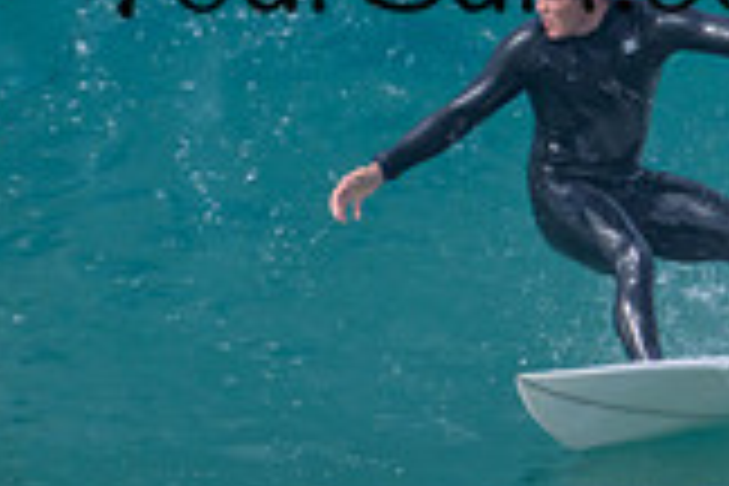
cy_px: -92
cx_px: 562
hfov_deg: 0.6
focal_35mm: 3573
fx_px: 72348
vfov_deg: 0.4
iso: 1250
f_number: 11
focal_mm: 1000
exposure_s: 1/2000
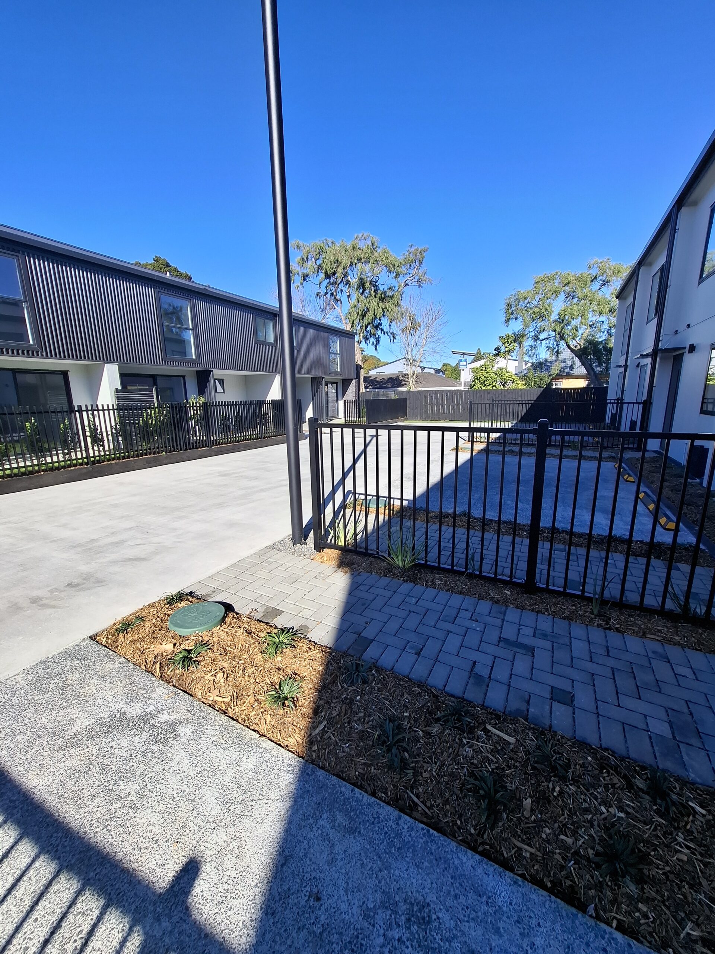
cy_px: 477
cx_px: 358
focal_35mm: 13
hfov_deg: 89.9
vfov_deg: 106.2
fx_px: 358
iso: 40
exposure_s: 1/537
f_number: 2.2
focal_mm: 1.74
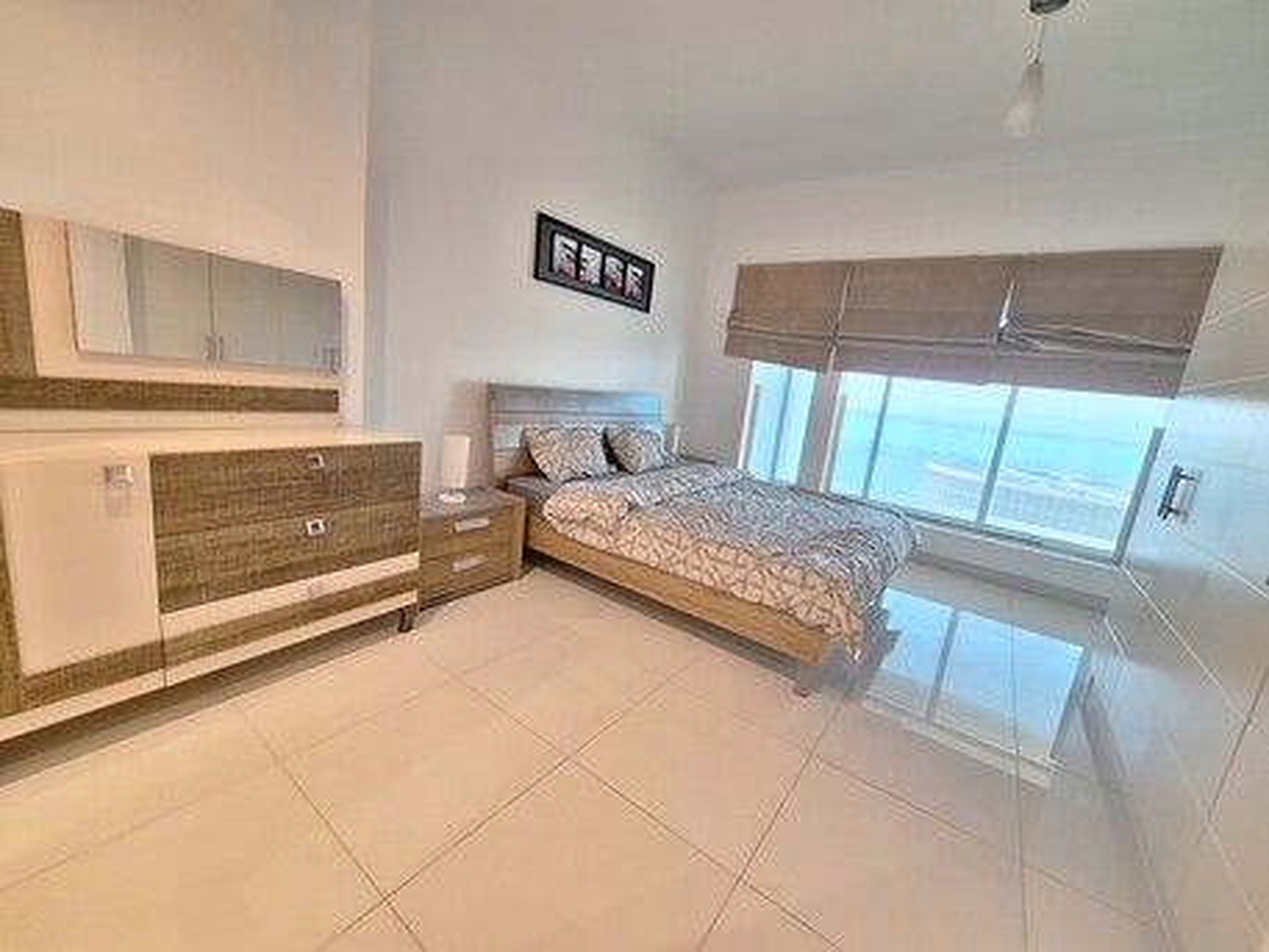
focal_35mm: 13
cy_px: 476
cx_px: 634
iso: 200
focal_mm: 1.74
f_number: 2.2
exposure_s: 1/24
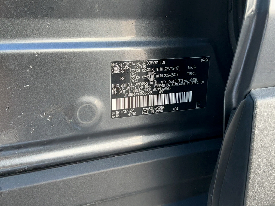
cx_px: 138
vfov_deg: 46.8
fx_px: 238
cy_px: 103
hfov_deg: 60.0
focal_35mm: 30
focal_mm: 3
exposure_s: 1/120
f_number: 1.8
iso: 50
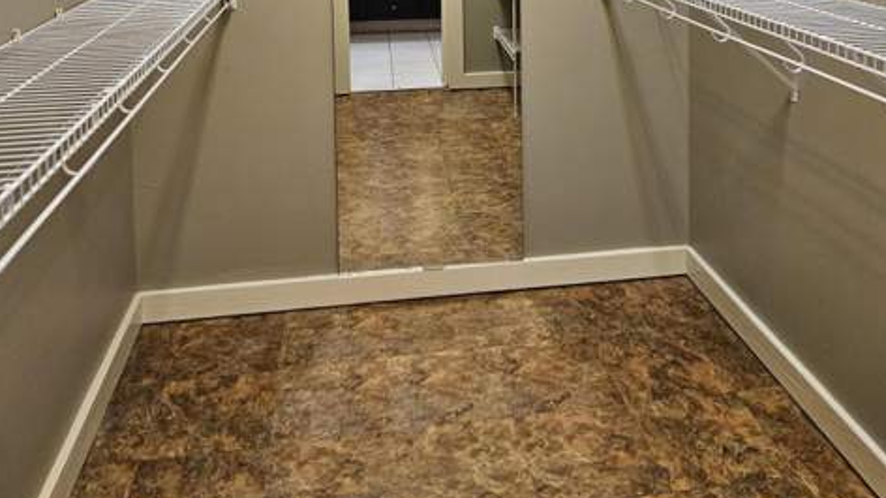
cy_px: -47
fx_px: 798
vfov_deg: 30.9
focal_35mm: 34
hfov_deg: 58.0
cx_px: 443
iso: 400
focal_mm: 5.4
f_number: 1.8
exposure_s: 1/120
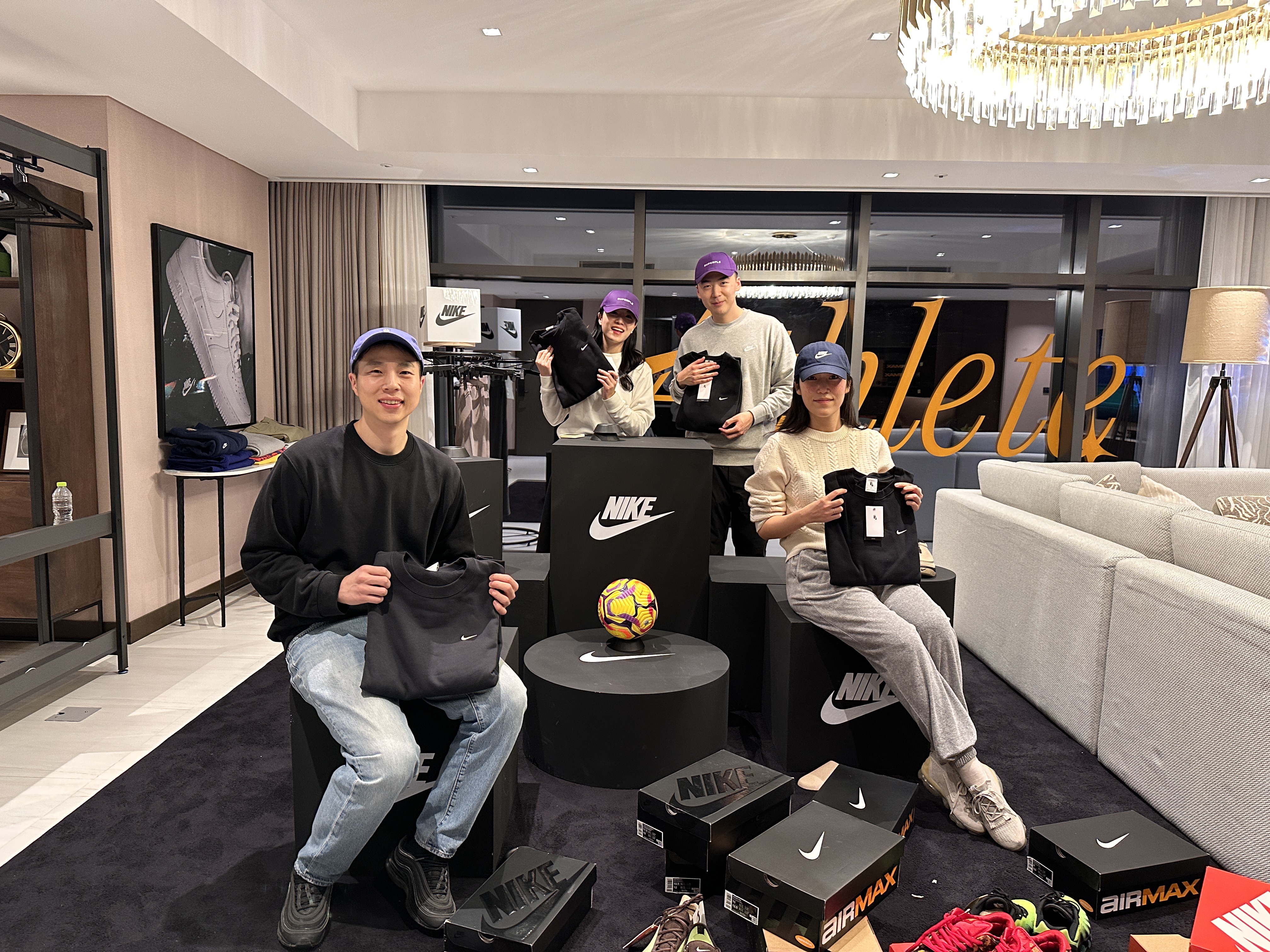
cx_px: 635
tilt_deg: -6.1
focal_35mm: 24
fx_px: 881
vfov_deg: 56.8
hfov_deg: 71.6
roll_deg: -1.6
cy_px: 476
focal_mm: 6.86
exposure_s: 1/60
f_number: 1.78
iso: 320
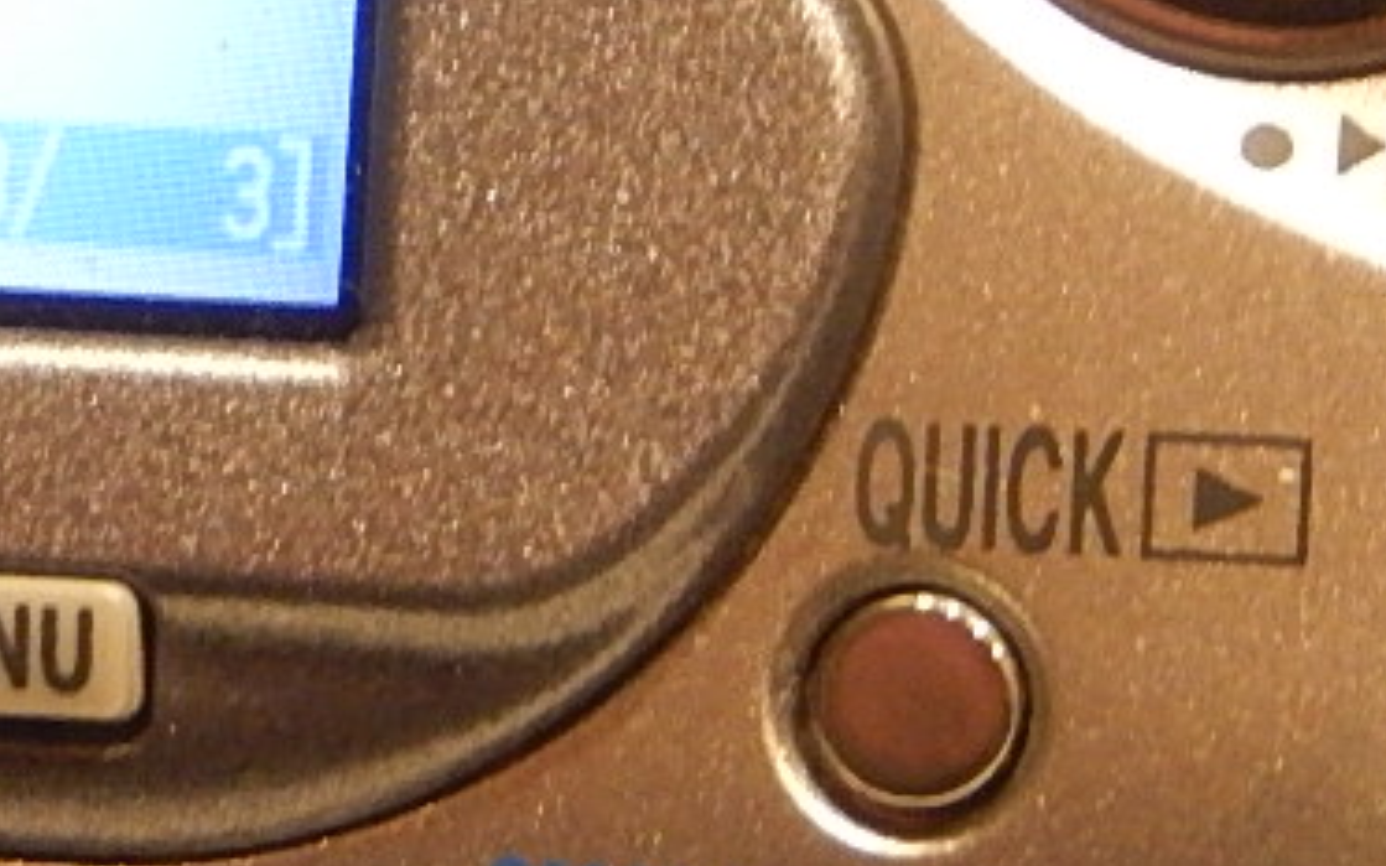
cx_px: -936
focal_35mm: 387
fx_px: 14616
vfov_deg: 3.4
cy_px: -420
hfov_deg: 5.4
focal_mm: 15.2
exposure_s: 1/25
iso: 400
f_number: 5.1
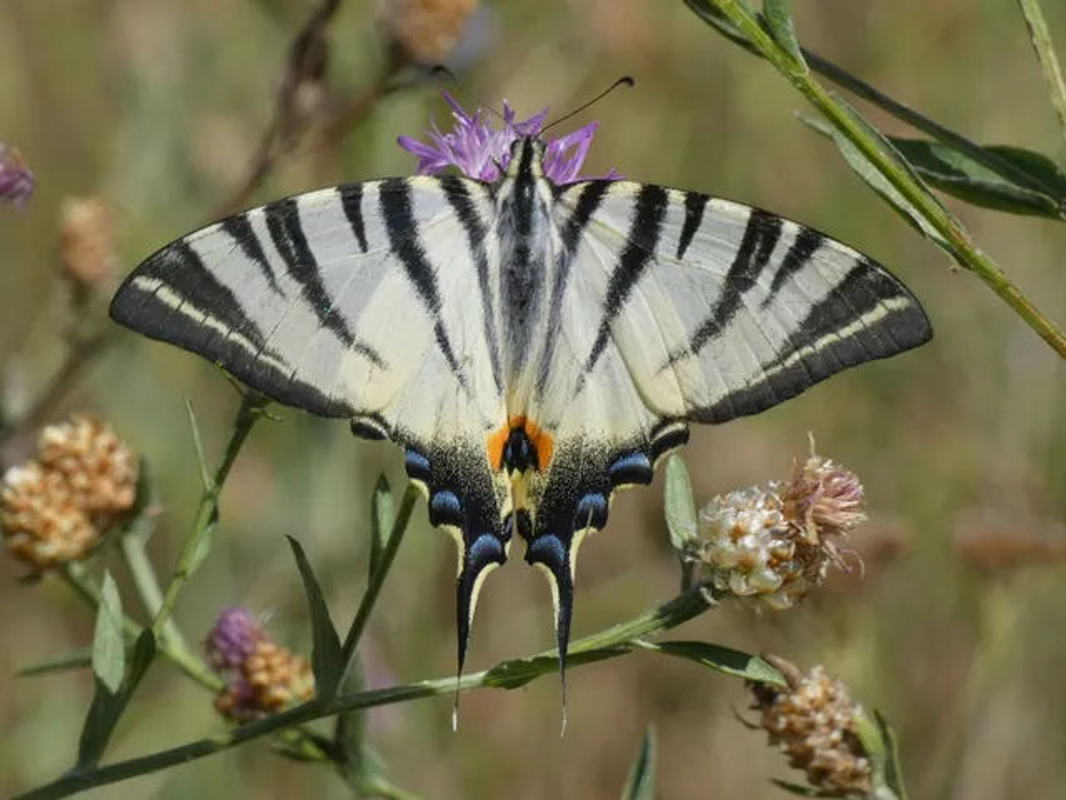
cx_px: 533
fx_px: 13180
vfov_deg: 3.5
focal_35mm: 428
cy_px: 400
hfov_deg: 4.6
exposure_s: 1/200
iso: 80
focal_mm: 76.7
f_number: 5.6
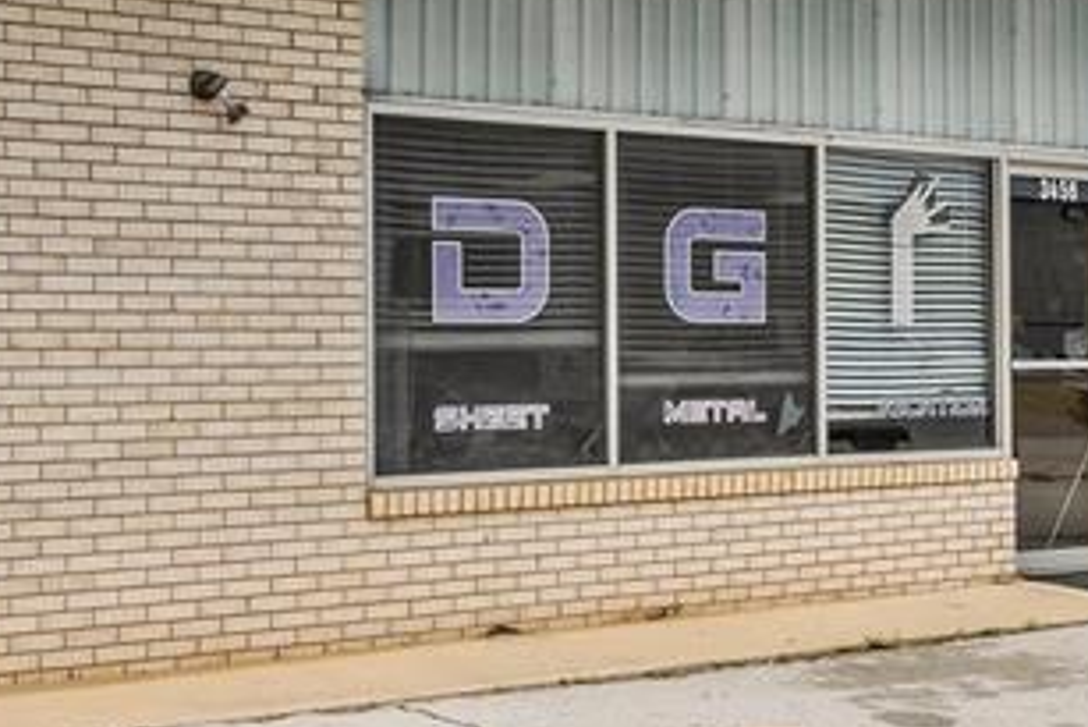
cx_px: 574
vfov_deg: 22.6
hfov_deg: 33.4
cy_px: 418
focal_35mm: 60
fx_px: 1814
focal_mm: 18
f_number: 16
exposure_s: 1/500
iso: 800
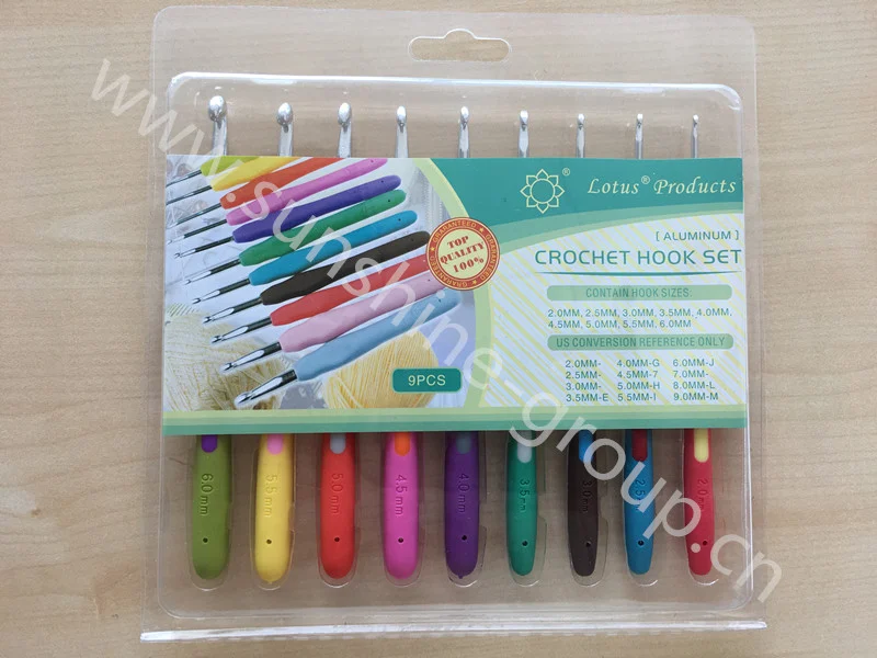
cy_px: 329
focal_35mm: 29
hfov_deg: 61.7
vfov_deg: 48.2
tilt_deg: -85.2
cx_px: 438
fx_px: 735
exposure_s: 1/100
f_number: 2.2
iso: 32
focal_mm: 4.15
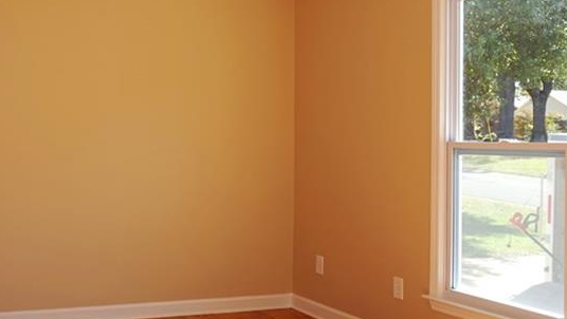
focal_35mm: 48
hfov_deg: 41.1
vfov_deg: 24.9
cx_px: 115
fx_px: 722
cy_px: 151
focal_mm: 16
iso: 125
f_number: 4
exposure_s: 1/160
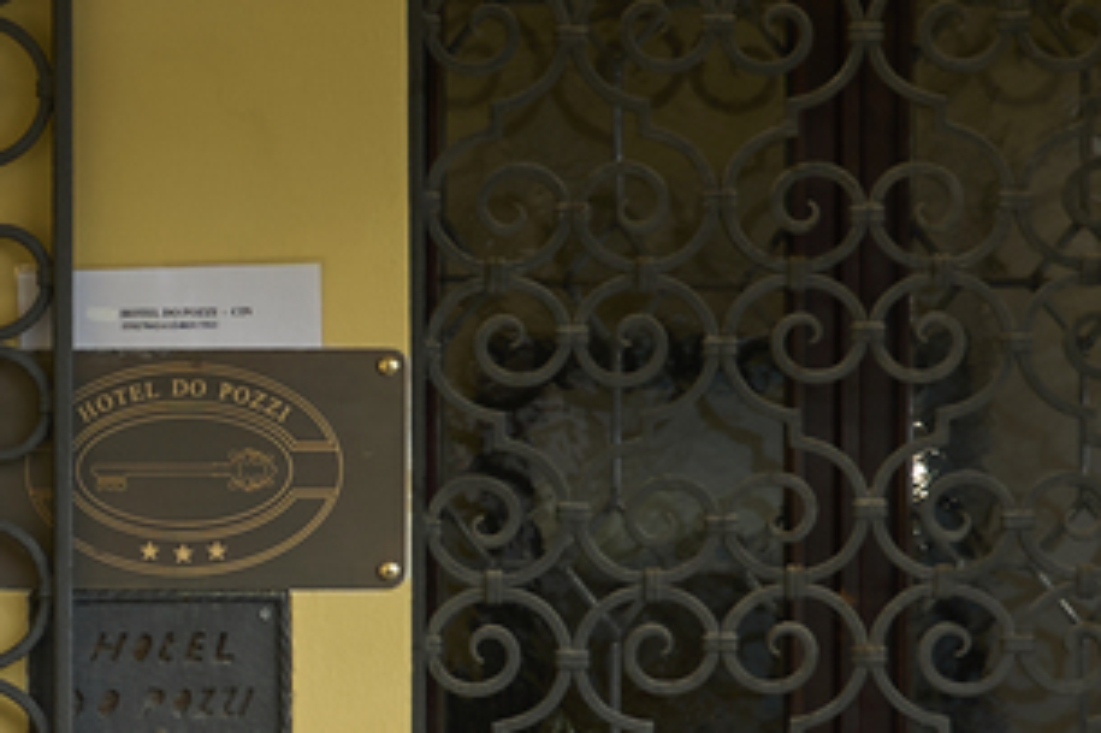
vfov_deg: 5.7
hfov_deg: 8.5
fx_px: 7366
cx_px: -116
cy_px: 650
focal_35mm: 241
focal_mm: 35
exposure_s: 1/125
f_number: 2.8
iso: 100
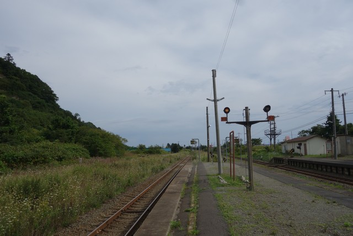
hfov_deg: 65.5
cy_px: 118
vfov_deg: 46.4
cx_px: 176
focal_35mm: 28
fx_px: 275
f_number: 5.6
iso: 125
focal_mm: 10.4
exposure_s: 1/800
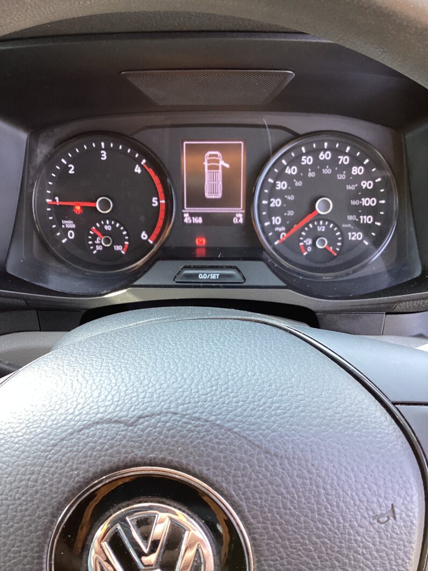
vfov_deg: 58.3
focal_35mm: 31
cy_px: 286
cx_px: 214
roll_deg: +3.5
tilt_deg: -41.8
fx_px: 511
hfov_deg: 45.5
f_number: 2.4
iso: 80
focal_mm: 3.3
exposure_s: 1/60
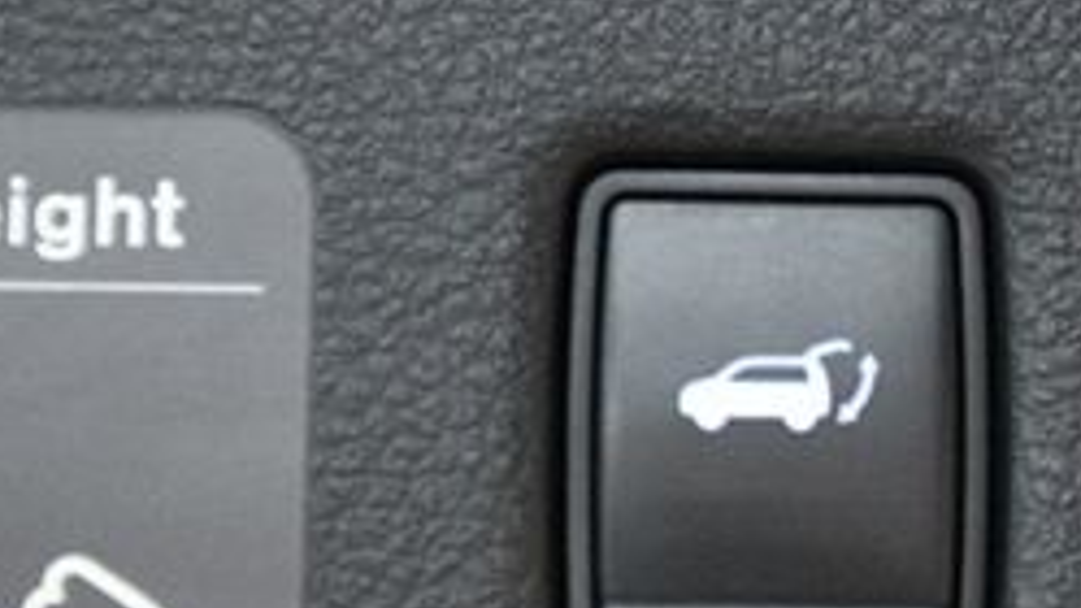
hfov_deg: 9.5
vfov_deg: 5.4
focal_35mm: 226
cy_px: 413
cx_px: 803
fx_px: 6477
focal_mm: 56
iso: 4500
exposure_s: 1/60
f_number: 4.8
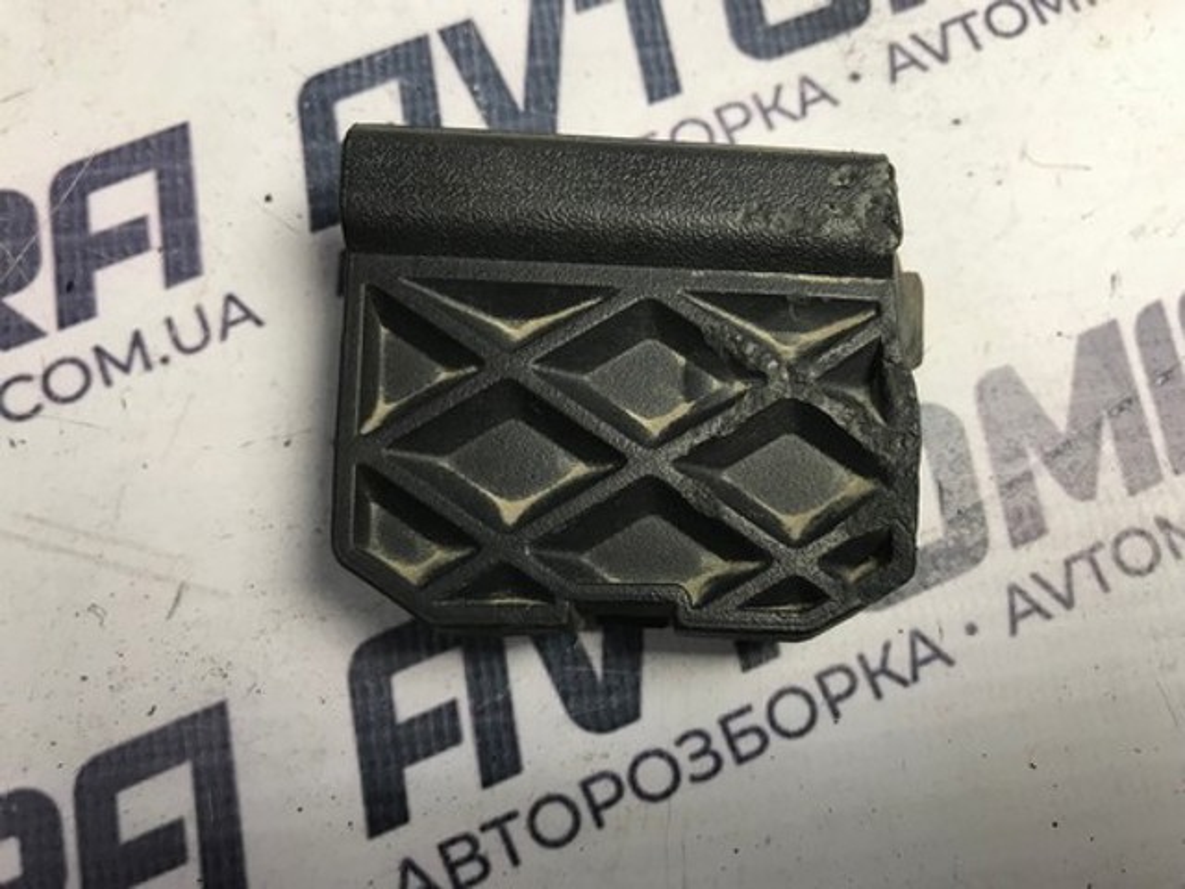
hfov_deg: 63.4
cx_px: 592
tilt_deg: -78.3
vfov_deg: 49.7
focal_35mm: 28
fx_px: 959
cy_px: 444
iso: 25
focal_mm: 3.99
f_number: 1.8
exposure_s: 1/33
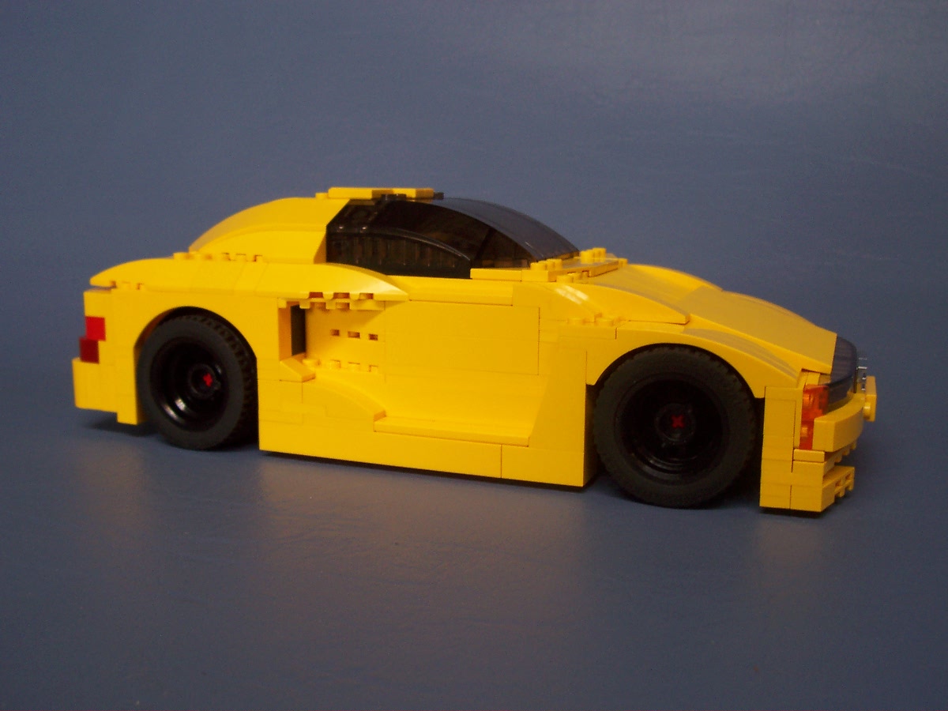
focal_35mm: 37
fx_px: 1013
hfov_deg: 50.1
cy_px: 356
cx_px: 474
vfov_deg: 38.7
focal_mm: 5.6
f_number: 2.8
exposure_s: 1/45
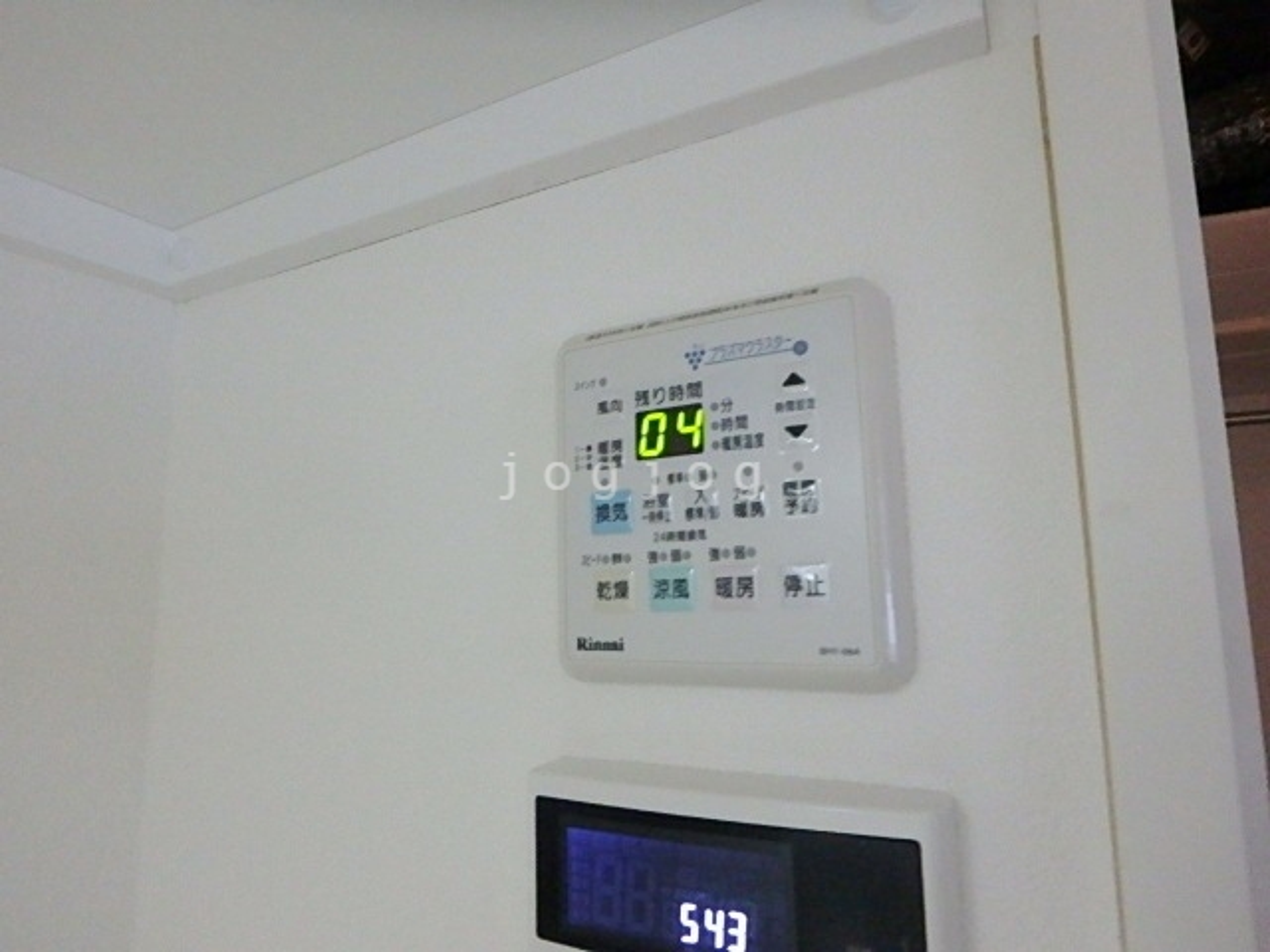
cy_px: 476
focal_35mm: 21
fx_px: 770
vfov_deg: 63.4
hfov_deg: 79.0
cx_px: 635
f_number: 3.5
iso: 1000
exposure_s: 1/30
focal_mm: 3.7
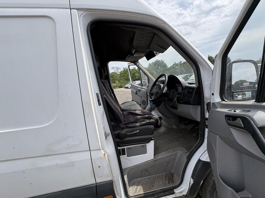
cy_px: 99
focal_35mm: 14
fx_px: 107
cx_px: 132
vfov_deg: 85.7
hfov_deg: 102.1
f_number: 2.2
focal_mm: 2.22
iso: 40
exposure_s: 1/879
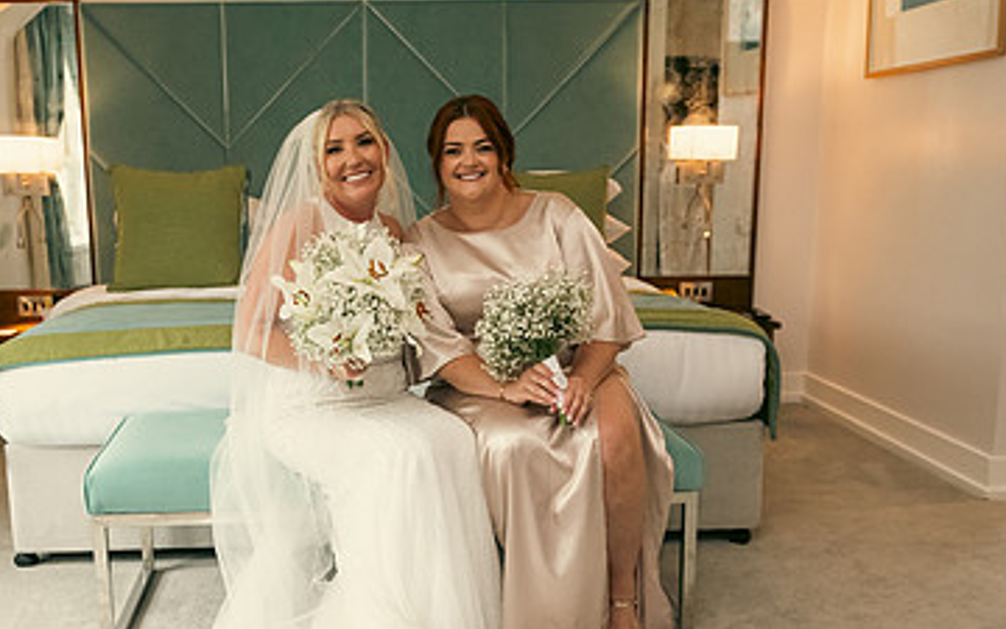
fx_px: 1124
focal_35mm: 41
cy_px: 443
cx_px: 422
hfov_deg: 48.0
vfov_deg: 30.9
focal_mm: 24
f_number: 3.5
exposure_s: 1/160
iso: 800
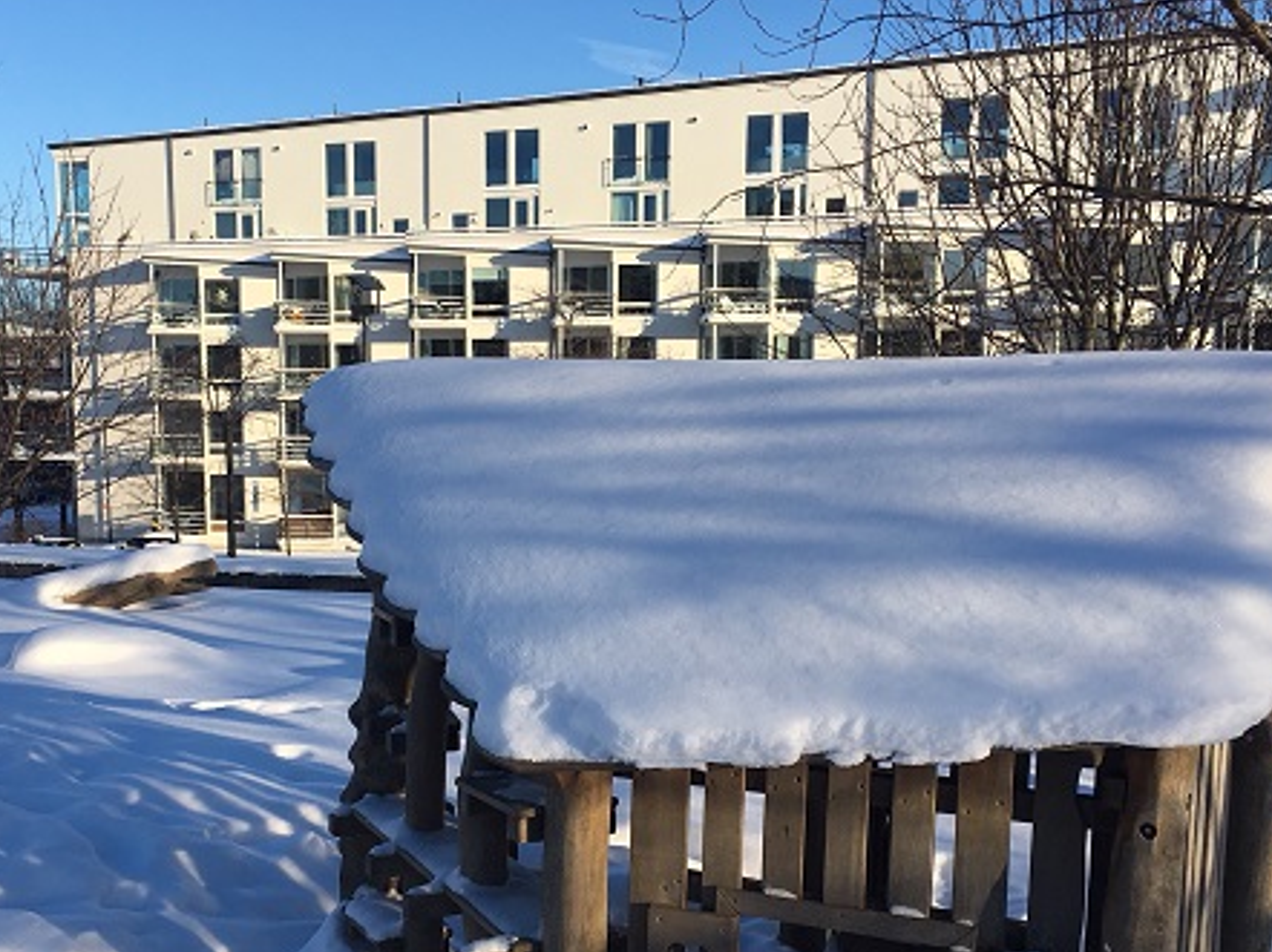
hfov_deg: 44.7
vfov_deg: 34.2
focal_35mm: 42
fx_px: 1542
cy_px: 590
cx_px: 532
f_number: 2.2
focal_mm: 4.15
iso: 25
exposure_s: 1/1282
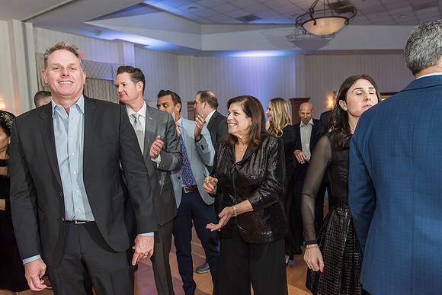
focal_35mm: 28
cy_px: 148
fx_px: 344
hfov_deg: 65.5
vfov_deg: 46.4
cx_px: 221
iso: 1000
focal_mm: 28
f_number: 4
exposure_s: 1/100
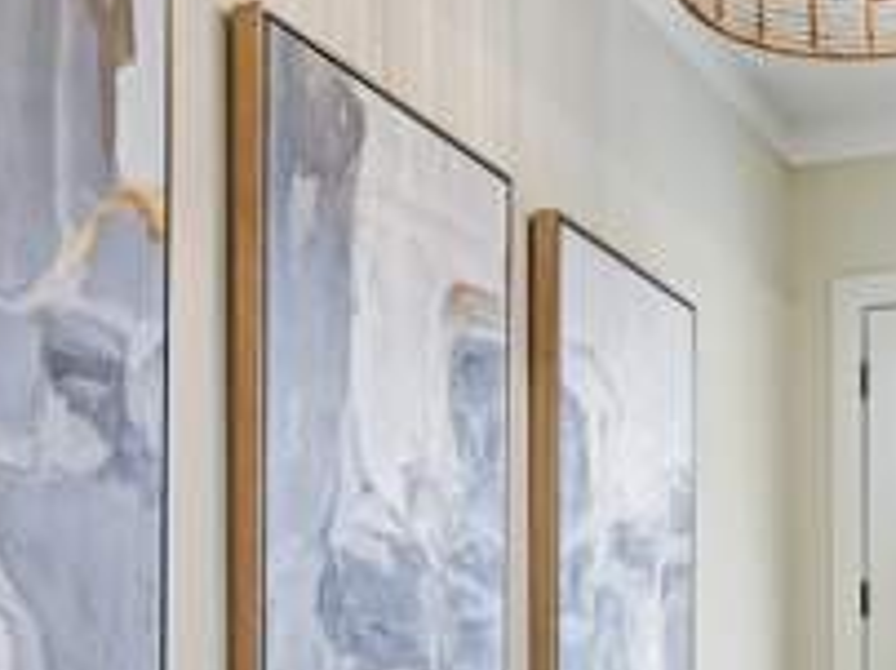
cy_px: 821
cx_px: 665
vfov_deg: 22.0
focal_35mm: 61
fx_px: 1577
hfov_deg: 31.2
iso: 200
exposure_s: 1/20
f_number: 10
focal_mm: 16
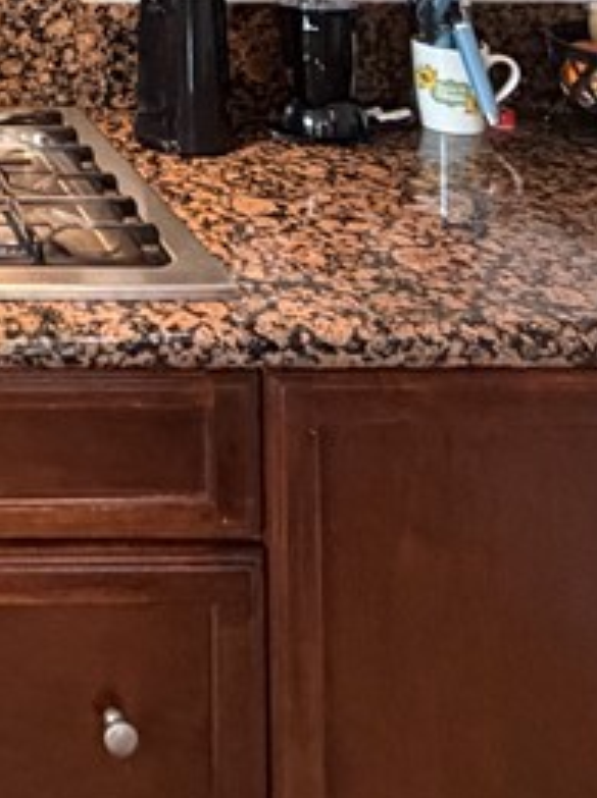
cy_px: -358
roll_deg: +0.3
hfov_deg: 22.6
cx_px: -251
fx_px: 1268
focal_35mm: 55
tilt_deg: +2.0
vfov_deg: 26.6
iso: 400
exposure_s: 1/60
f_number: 2.2
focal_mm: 2.22
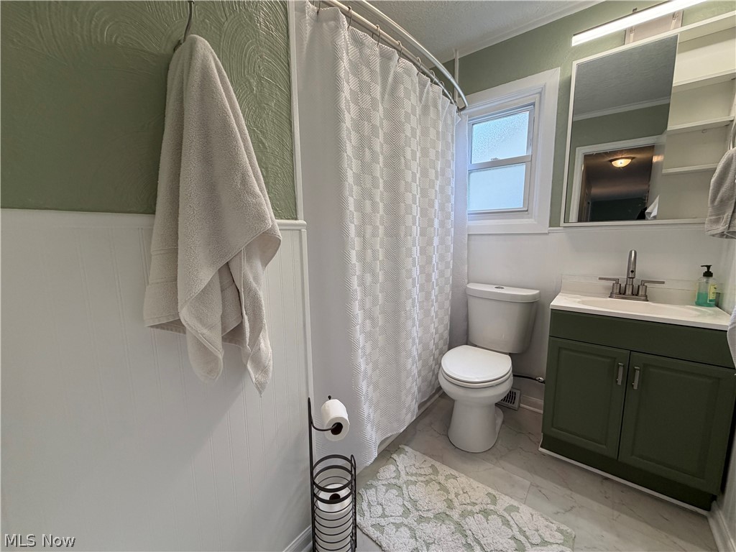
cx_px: 368
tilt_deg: -8.4
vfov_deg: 85.7
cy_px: 276
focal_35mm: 14
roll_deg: +0.9
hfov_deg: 102.1
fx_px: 298
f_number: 2.2
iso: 160
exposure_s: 1/120
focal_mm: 2.22
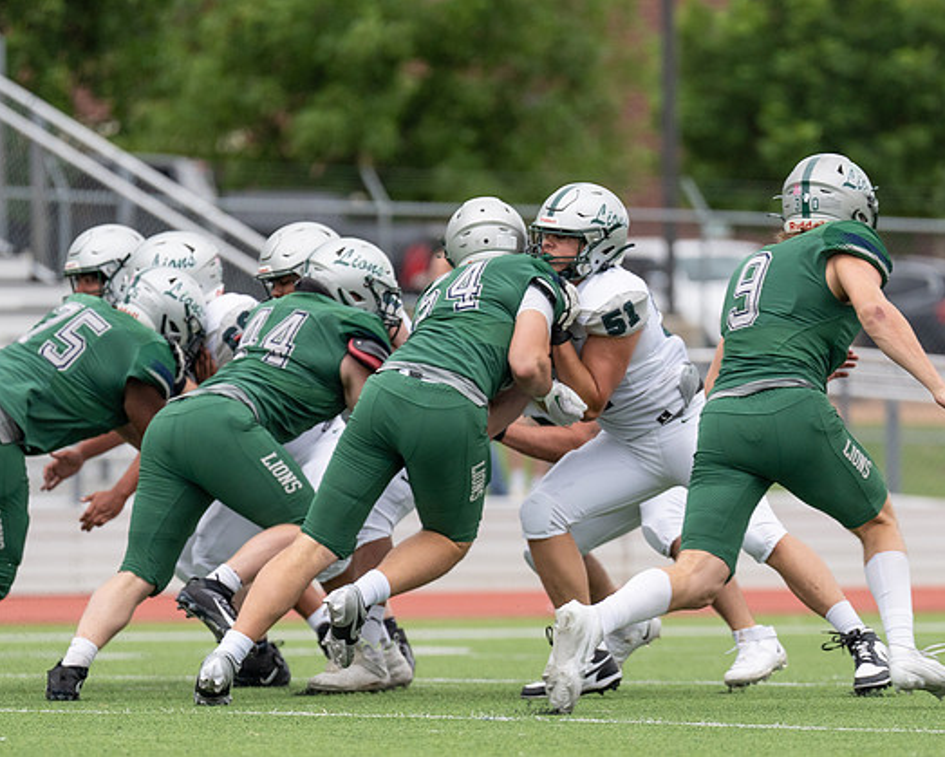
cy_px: 483
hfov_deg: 4.6
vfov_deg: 3.7
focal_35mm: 420
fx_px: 11753
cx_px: 554
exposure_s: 1/1250
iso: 250
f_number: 2.8
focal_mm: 200
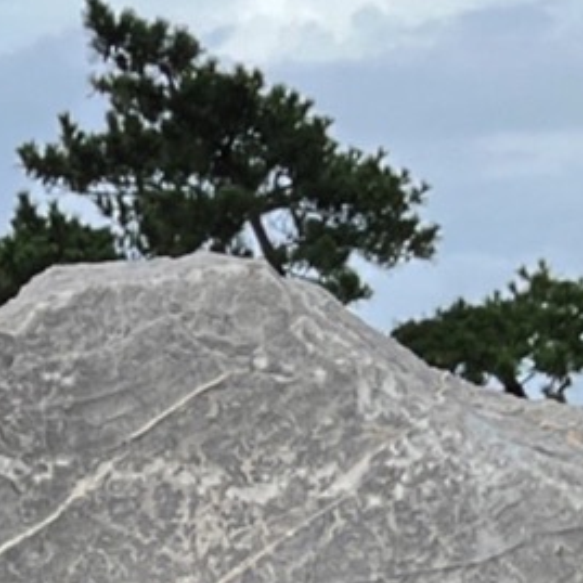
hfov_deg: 9.7
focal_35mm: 175
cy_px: 1125
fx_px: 3335
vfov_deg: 9.4
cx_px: -334
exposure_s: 1/3413
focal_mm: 5.1
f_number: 1.6
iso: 50
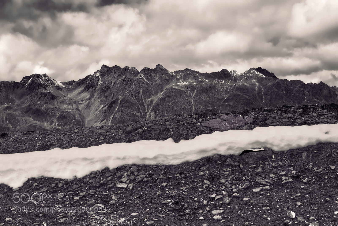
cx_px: 169
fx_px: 394
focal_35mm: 42
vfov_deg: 31.9
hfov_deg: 46.4
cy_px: 113
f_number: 16
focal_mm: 28
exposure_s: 1/200
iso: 100
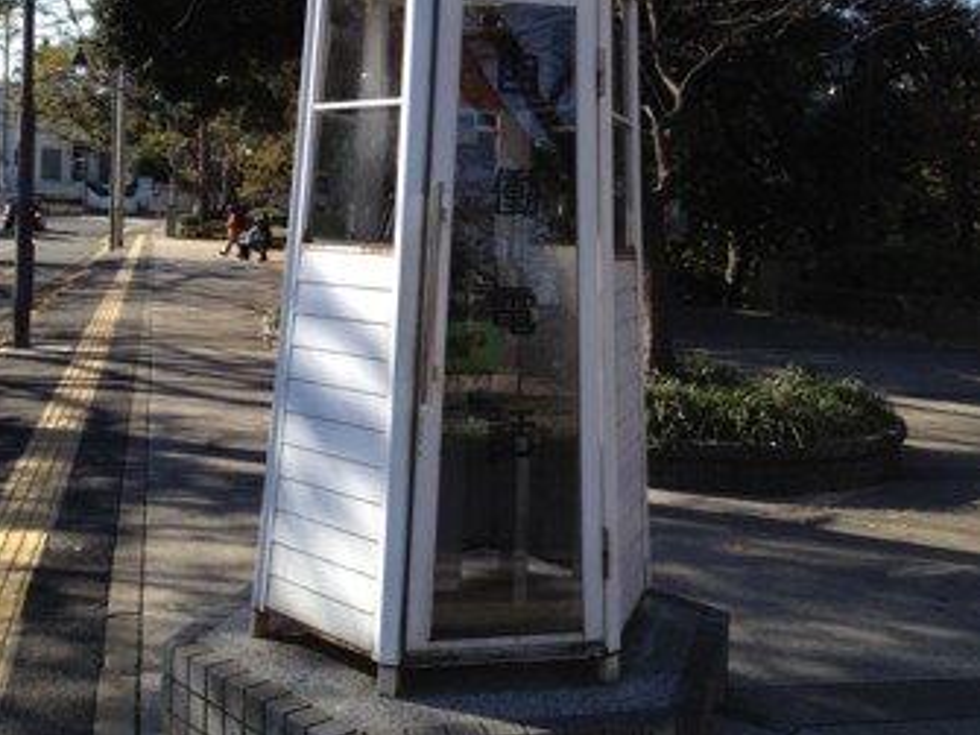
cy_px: 228
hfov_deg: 40.4
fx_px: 1330
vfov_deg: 30.6
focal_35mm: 47
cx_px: 489
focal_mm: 4.28
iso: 64
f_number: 2.4
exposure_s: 1/824
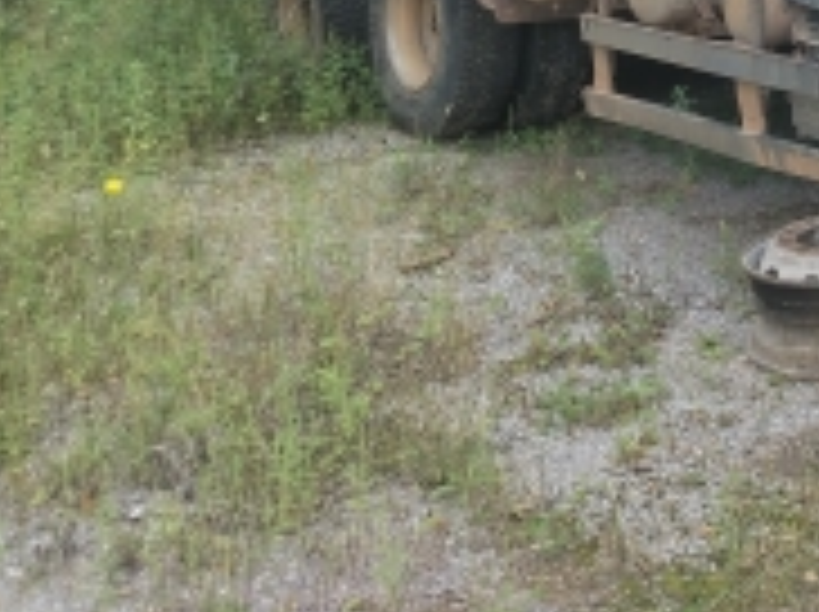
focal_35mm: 66
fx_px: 1559
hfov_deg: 26.1
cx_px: 999
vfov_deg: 20.0
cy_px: -223
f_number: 1.75
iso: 100
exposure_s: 1/231
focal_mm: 5.25
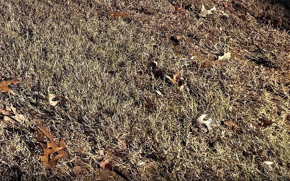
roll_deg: -2.2
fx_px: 743
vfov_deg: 12.0
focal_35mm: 94
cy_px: -212
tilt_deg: -10.1
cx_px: -206
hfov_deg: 18.2
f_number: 1.78
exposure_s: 1/4673
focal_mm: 6.76
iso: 80
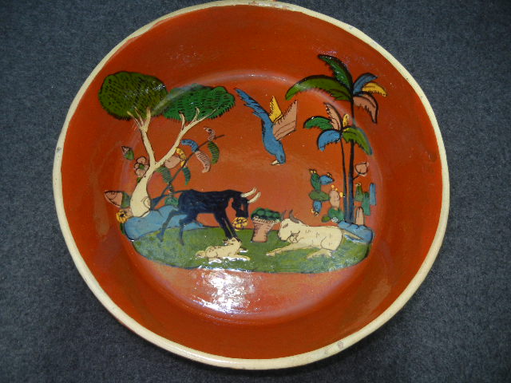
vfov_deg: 46.8
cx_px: 256
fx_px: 443
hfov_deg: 60.0
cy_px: 192
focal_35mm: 30
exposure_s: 1/30
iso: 311
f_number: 3.5
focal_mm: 5.4
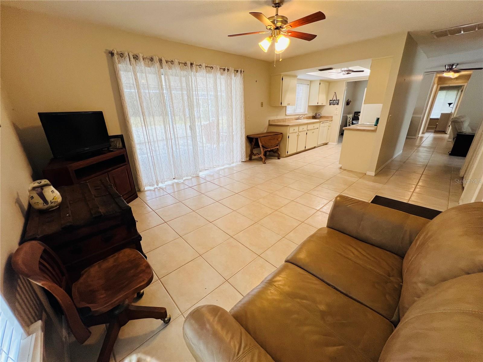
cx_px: 242
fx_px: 181
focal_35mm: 13
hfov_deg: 106.2
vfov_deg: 89.9
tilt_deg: -21.7
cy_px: 181
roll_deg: +1.6
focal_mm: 1.57
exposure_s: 1/120
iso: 160
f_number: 1.8
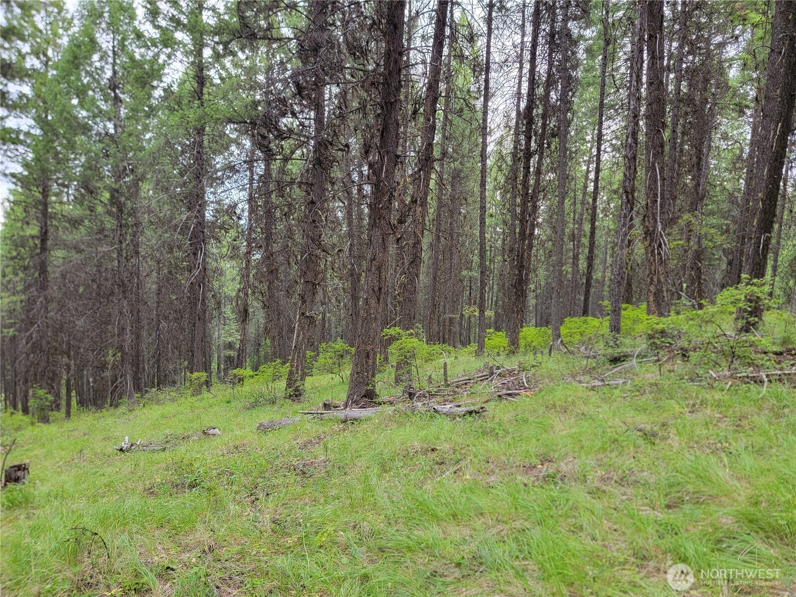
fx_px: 552
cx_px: 398
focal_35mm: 24
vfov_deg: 56.8
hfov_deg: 71.6
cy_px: 298
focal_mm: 6.7
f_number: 1.8
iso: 80
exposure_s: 1/120
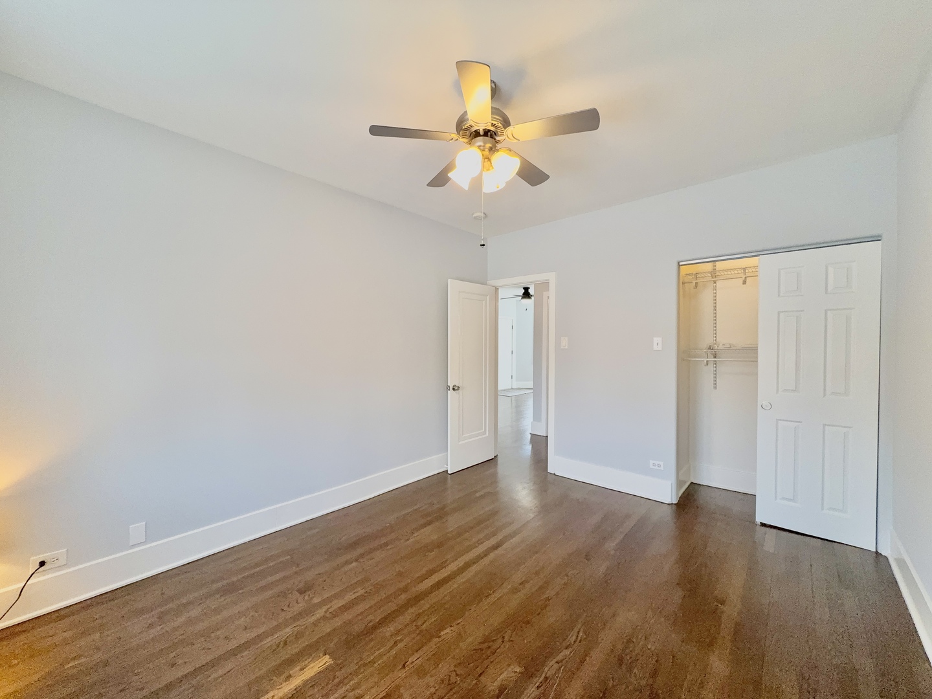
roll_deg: -0.5
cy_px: 350
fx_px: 377
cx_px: 466
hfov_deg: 102.1
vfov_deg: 85.7
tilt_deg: -1.0
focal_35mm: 14
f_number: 2.2
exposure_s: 1/120
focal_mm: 2.22
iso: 160
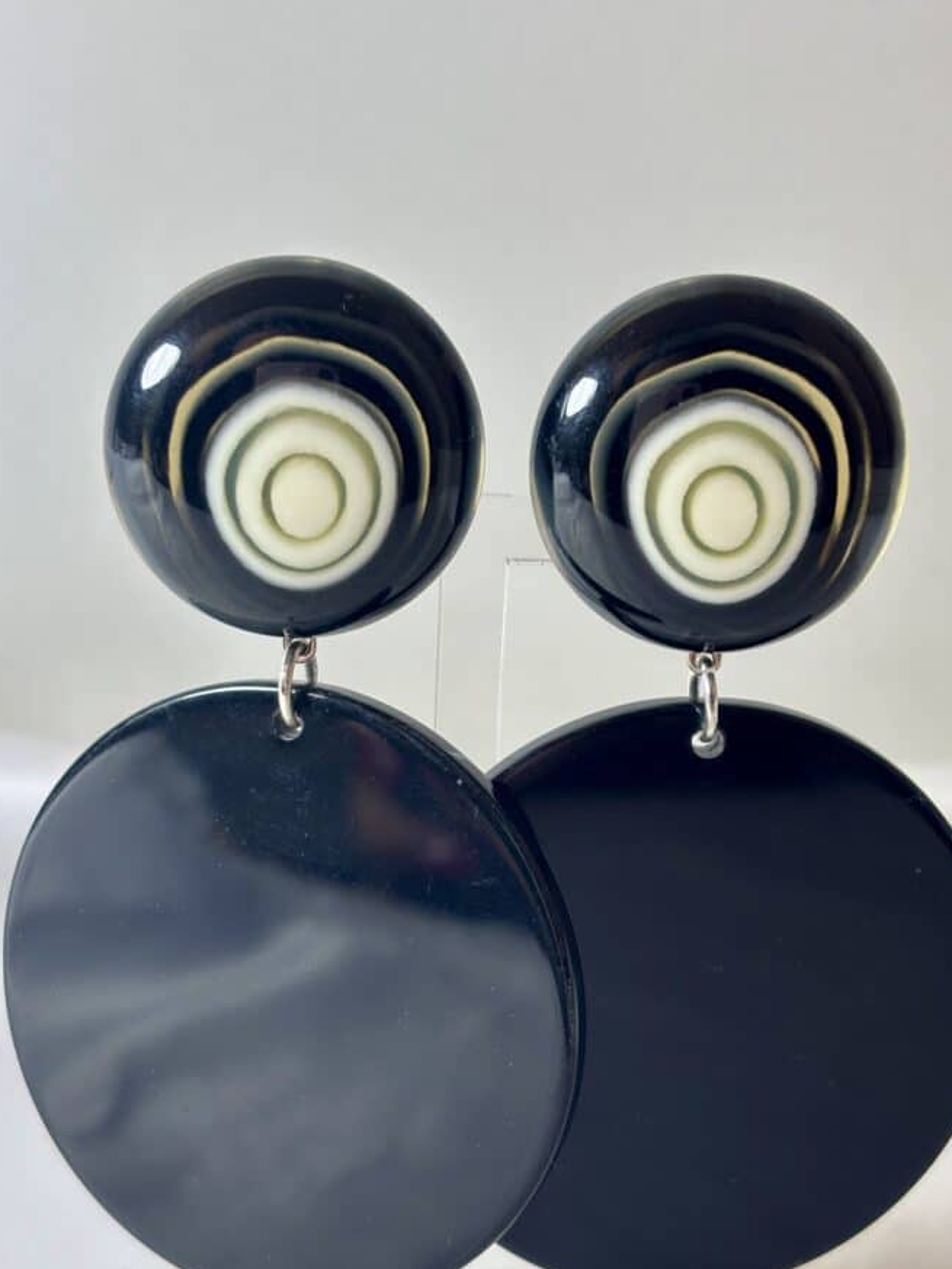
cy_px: 740
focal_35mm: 61
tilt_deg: -16.5
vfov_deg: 31.6
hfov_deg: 24.0
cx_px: 480
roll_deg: -2.0
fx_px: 2236
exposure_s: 1/100
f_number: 1.6
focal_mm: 5.96
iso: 32
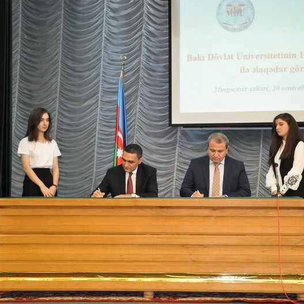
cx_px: 189
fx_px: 616
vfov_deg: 27.7
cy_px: 151
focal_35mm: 62
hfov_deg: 27.6
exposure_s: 1/160
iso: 3200
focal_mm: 32
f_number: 5.6
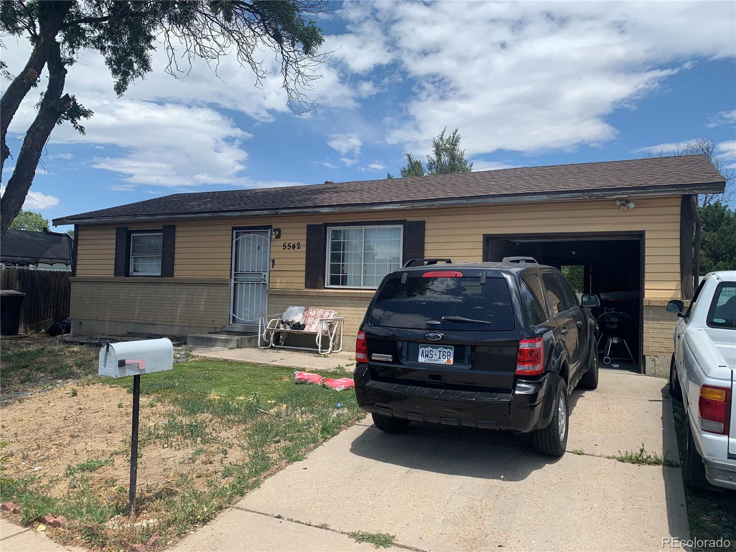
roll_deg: -1.9
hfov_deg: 67.3
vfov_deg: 53.1
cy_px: 276
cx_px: 368
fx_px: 553
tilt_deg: +2.0
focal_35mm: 26
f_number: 1.8
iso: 25
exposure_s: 1/2481
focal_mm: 4.25
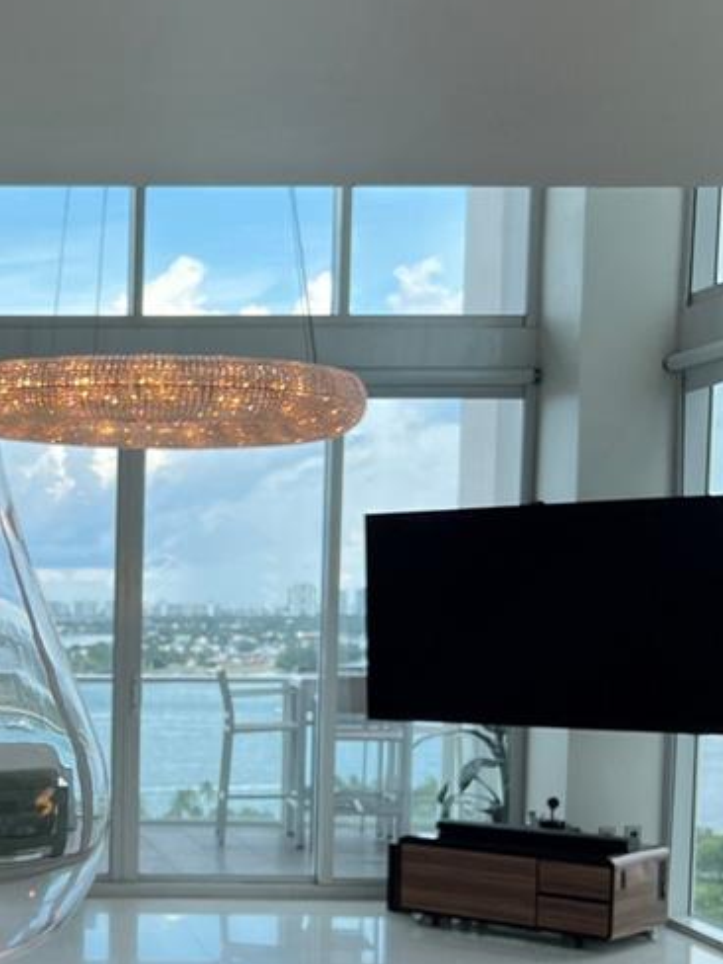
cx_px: -93
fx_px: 1782
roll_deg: +0.3
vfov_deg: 29.8
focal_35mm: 64
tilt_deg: -4.0
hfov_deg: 21.6
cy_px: 711
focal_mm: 5.7
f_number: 1.5
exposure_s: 1/452
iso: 50
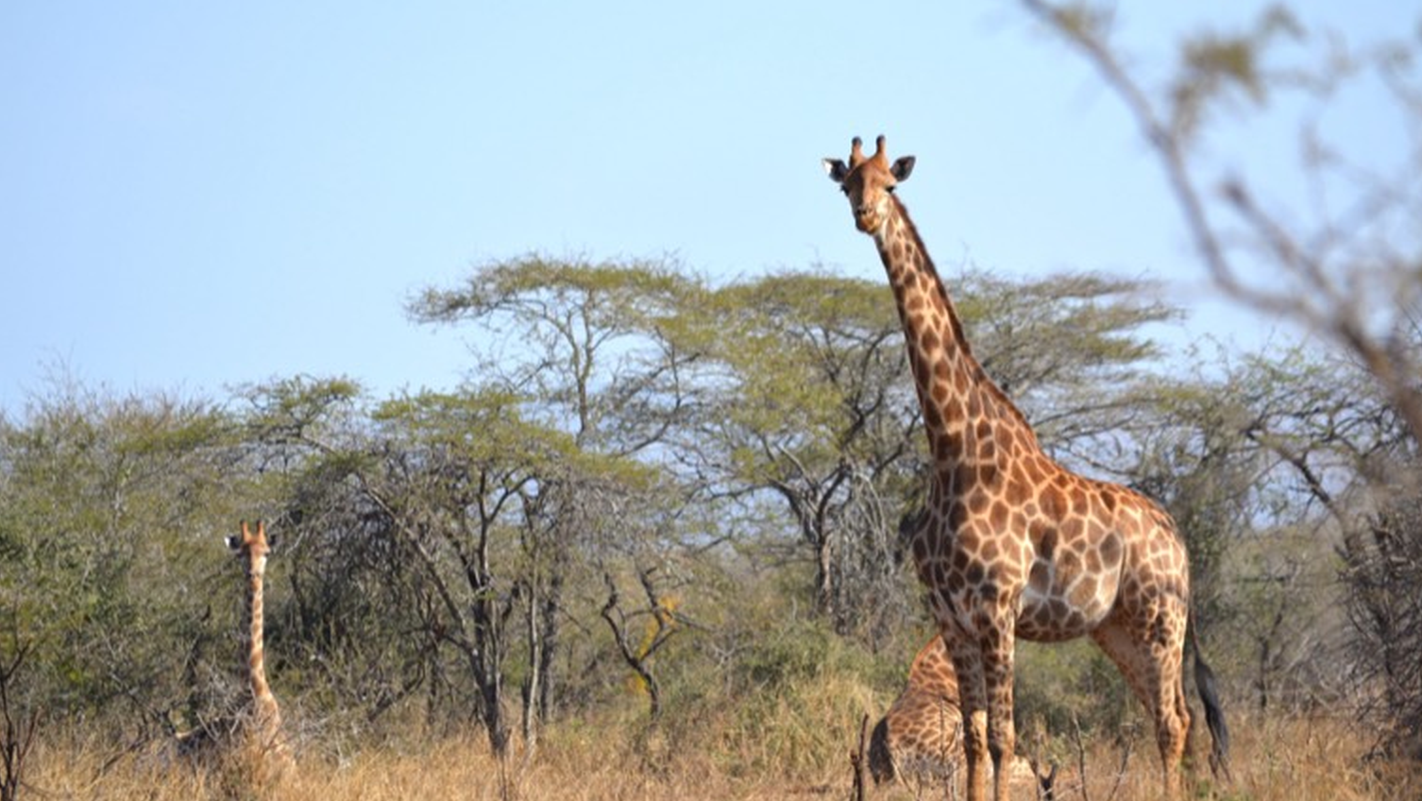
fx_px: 11956
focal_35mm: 317
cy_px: 448
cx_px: 716
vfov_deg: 3.8
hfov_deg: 6.8
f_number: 6.3
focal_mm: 200
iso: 200
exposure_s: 1/640
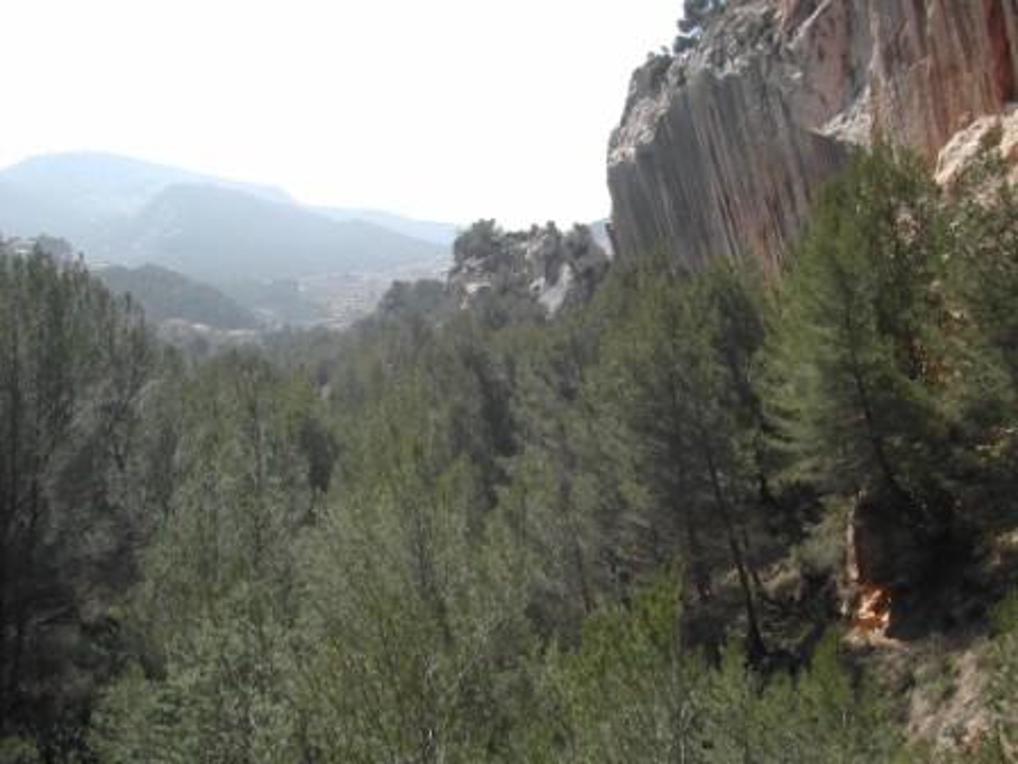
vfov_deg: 37.7
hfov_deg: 49.0
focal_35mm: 38
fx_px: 1118
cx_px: 509
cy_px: 382
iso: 100
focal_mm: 8
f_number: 7.6
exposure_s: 1/174
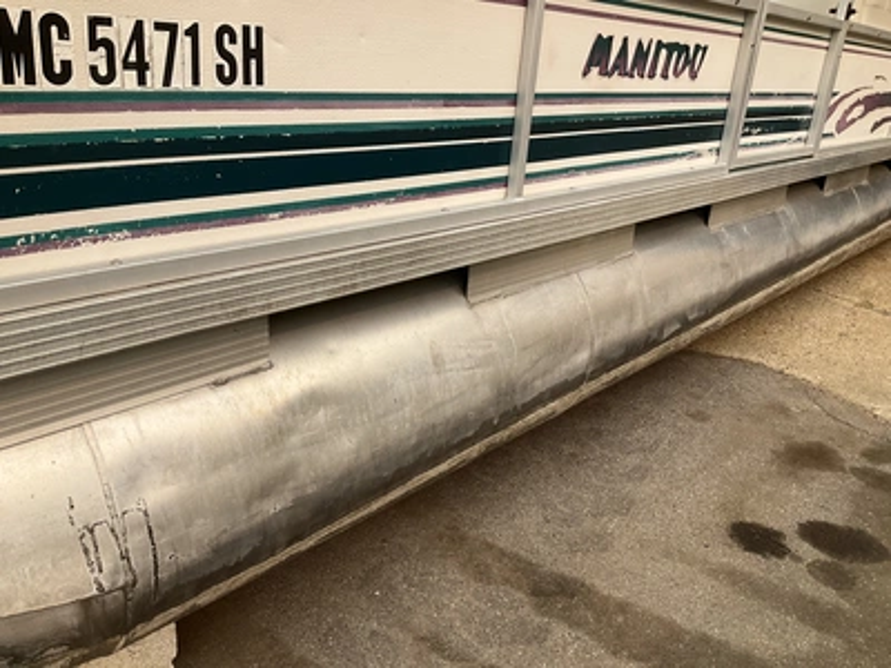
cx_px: 446
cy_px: 334
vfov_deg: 48.2
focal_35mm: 29
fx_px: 746
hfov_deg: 61.7
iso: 25
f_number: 1.8
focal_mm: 3
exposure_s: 1/997
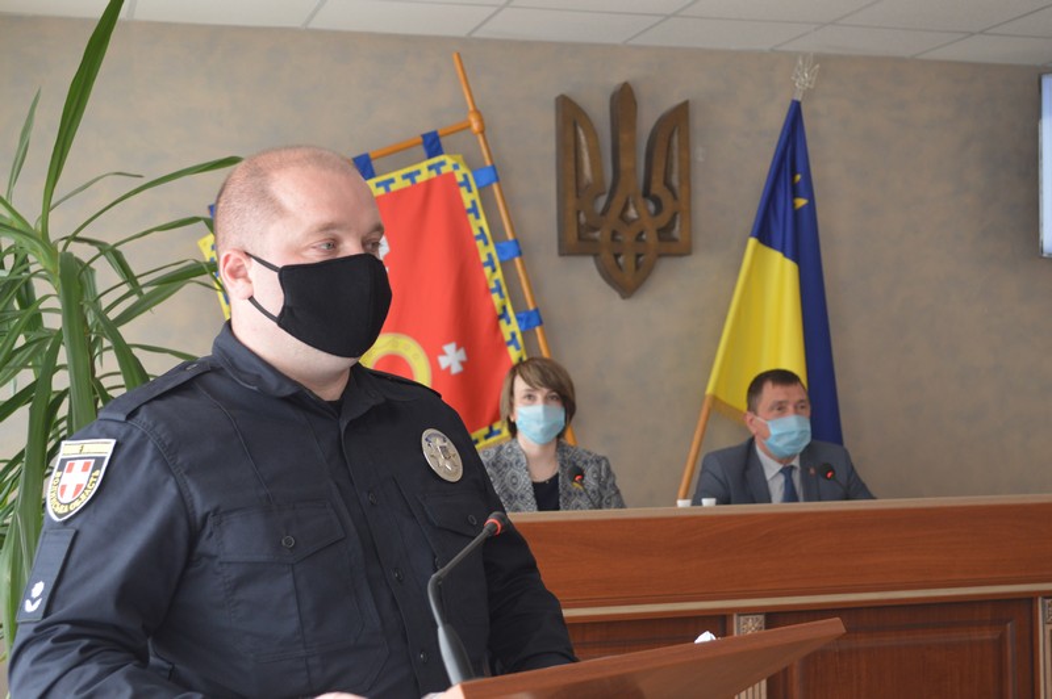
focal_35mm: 54
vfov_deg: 25.0
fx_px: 1577
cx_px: 526
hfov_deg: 36.9
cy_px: 350
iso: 400
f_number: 5
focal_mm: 36
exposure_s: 1/80
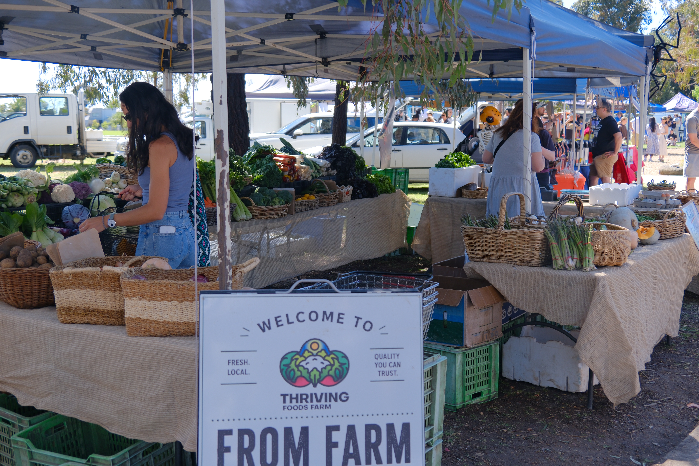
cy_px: 233
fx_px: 777
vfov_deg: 33.4
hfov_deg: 48.5
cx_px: 350
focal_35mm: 40
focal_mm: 26.6
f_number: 4.2
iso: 250
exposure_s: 1/220
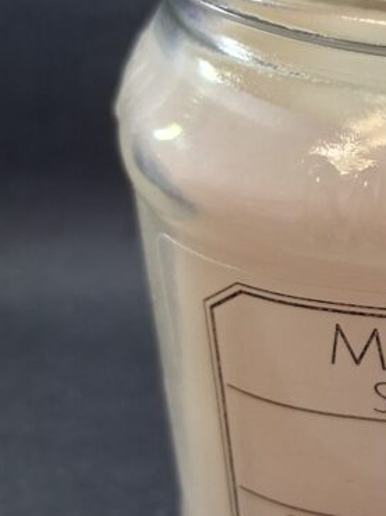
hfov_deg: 18.8
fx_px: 1072
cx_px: 517
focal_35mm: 72
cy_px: 197
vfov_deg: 27.0
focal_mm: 3.98
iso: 320
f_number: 1.8
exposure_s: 1/60
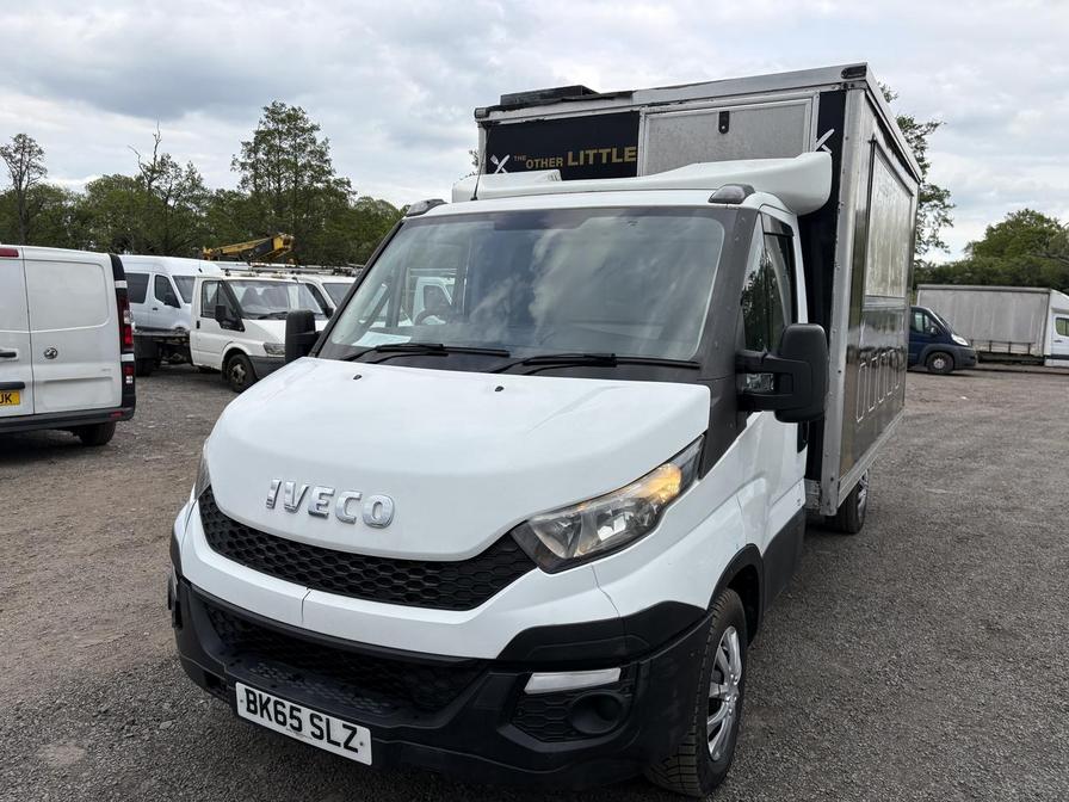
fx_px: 803
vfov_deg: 53.1
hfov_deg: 67.3
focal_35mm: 26
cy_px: 401
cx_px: 534
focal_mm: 5.96
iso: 50
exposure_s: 1/2075
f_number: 1.6
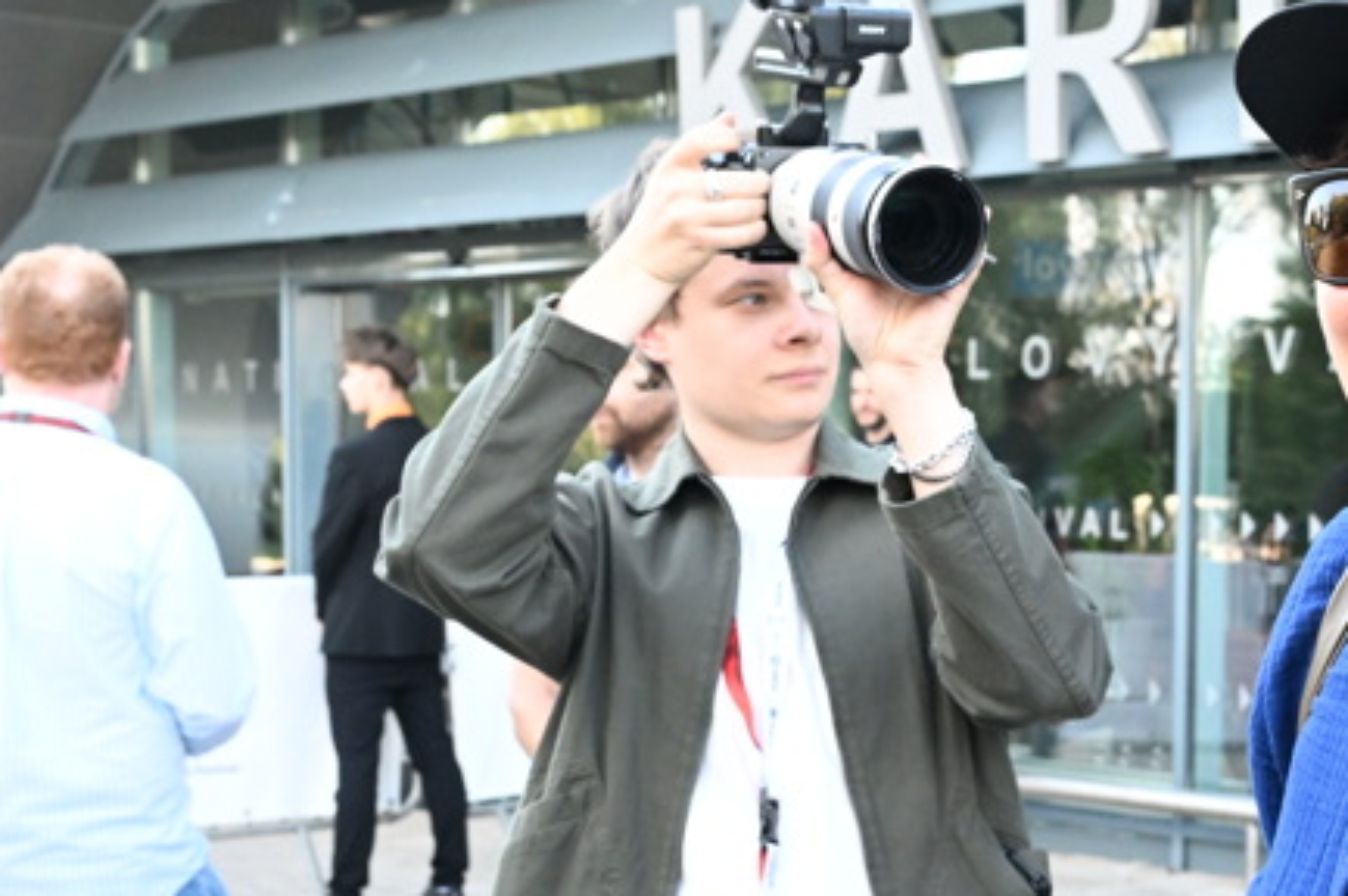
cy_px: 476
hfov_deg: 33.3
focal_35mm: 59
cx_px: 1002
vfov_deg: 23.0
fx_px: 2207
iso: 2500
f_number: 5
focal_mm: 25
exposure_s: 1/500
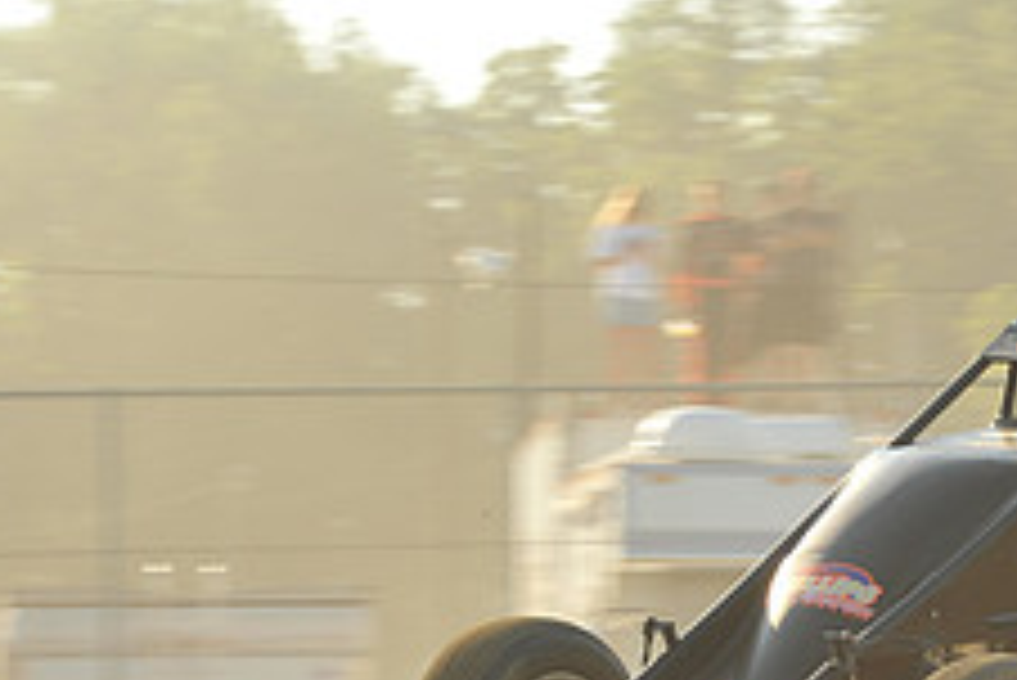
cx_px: 990
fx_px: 11957
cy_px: 648
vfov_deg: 3.3
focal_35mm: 423
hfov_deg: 4.9
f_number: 9
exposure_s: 1/320
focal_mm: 165
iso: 400
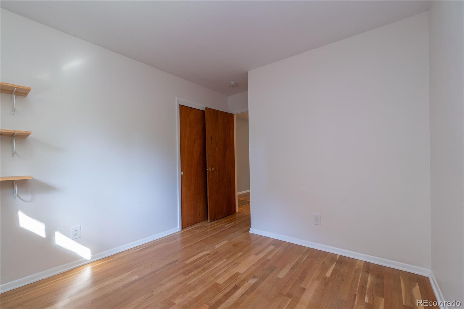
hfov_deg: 100.4
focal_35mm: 15
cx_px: 232
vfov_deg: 77.3
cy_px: 154
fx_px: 193
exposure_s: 1/1.67
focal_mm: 10
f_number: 9
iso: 200
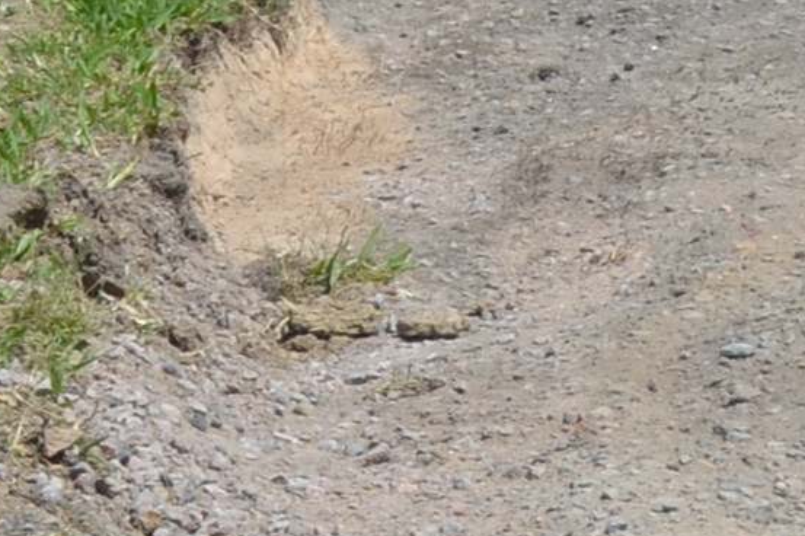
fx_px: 7129
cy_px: -865
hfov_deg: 6.2
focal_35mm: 319
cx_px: 1983
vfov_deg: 4.2
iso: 100
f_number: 8
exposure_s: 1/250
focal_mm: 34
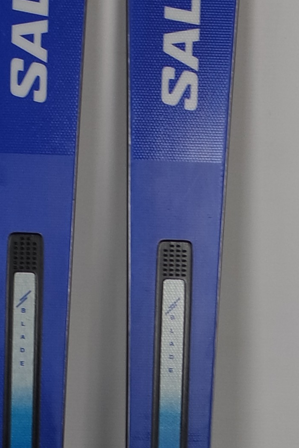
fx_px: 1942
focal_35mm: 156
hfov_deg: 8.8
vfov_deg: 12.5
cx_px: 106
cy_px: 674
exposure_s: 1/60
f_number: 3.5
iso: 200
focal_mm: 20
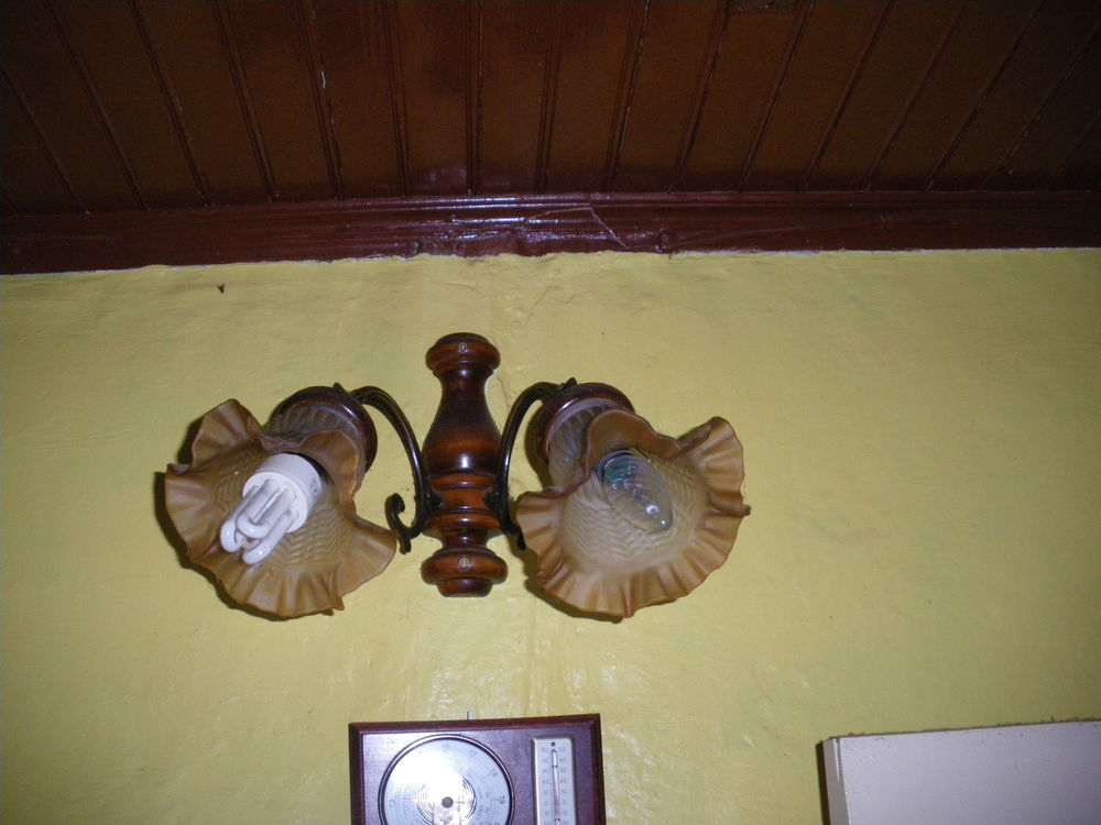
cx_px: 550
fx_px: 1145
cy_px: 412
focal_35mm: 36
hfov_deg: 51.4
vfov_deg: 39.7
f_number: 3.5
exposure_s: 1/50
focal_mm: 6.3
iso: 400
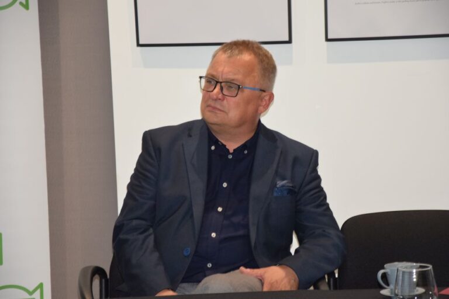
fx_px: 1833
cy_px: 150
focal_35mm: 147
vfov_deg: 9.3
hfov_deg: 14.0
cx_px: 224
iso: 900
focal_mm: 98
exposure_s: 1/60
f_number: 5.6
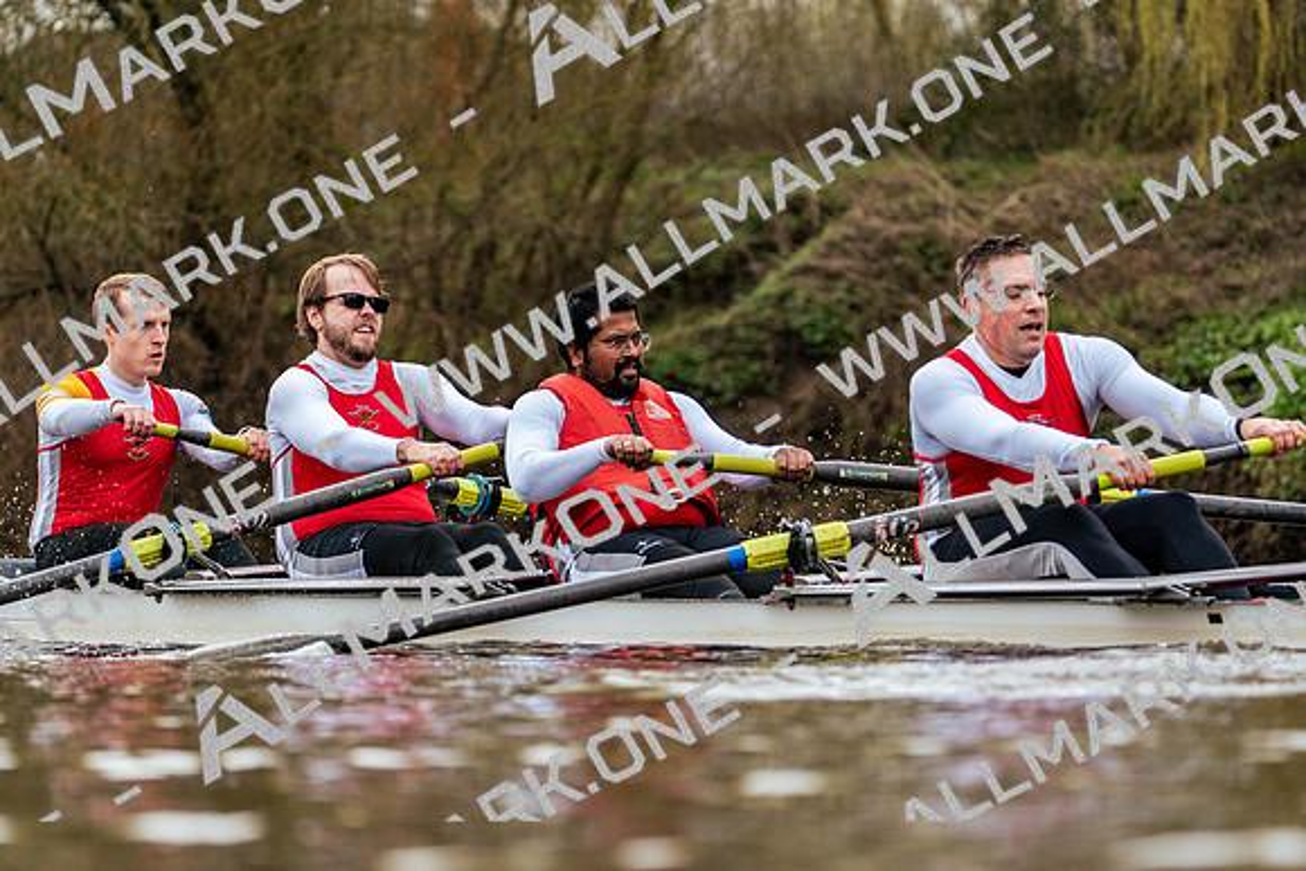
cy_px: 436
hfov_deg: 7.7
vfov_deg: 5.1
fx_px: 9724
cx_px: 653
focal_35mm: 268
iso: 2000
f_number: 6.3
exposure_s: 1/2000
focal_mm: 268
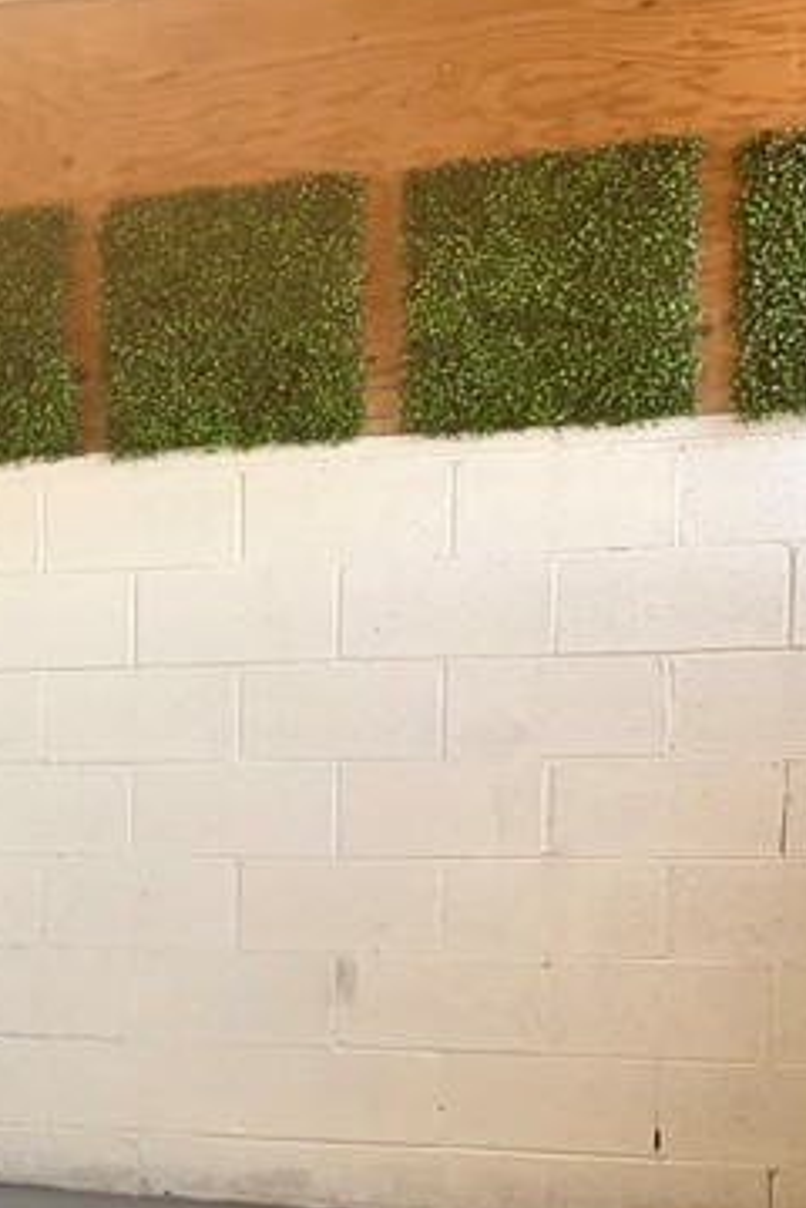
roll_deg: +2.6
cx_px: -615
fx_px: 2586
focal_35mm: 77
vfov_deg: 25.8
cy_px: 976
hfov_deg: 15.4
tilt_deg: -9.2
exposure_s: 1/60
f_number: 1.6
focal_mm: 5.96
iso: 100
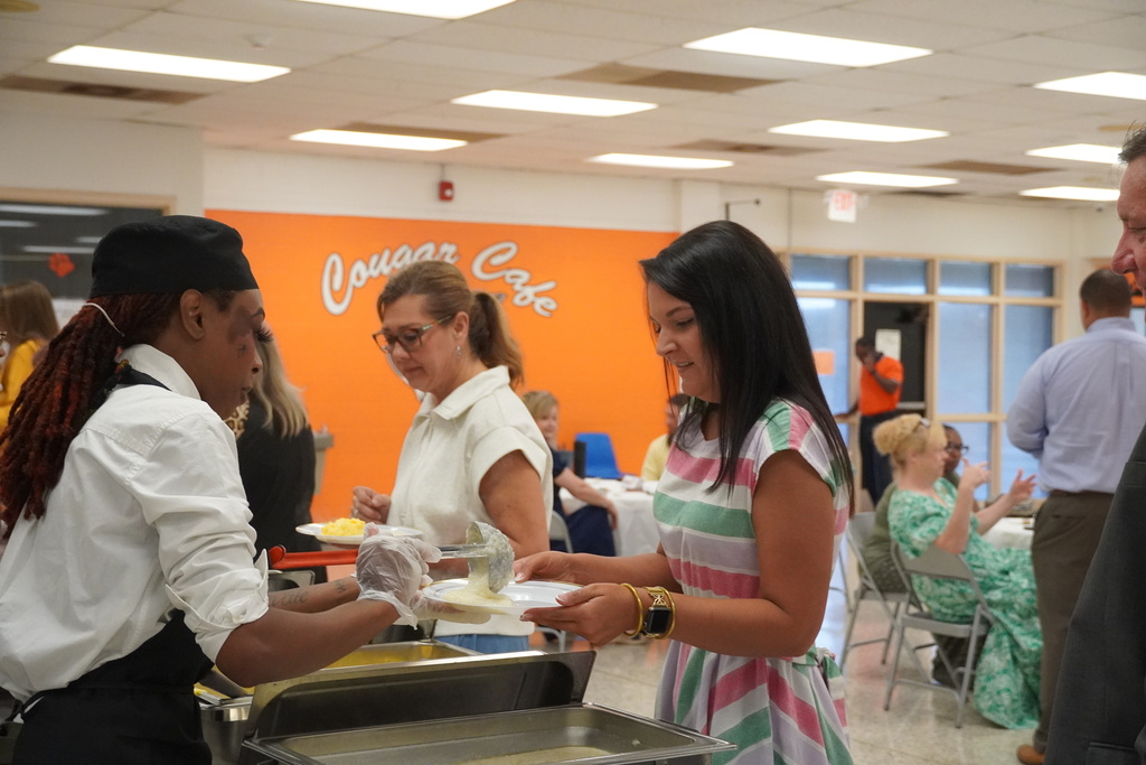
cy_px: 382
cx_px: 573
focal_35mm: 56
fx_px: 1767
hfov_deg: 35.9
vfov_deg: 24.4
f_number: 4.5
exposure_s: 1/160
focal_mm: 37
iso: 4000
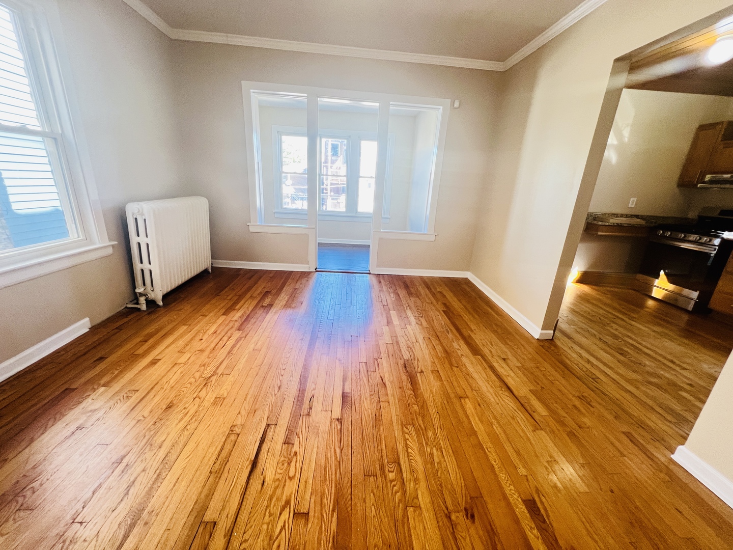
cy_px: 275
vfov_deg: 89.9
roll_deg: -2.8
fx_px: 275
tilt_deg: -17.6
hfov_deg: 106.2
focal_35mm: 13
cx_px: 366
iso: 200
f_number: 1.8
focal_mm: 1.57
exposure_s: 1/60
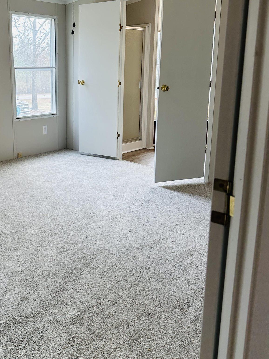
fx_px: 373
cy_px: 138
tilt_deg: -13.0
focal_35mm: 36
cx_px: 74
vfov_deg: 50.9
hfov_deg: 38.8
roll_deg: +0.1
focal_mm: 6.86
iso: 80
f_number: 1.78
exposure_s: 1/166
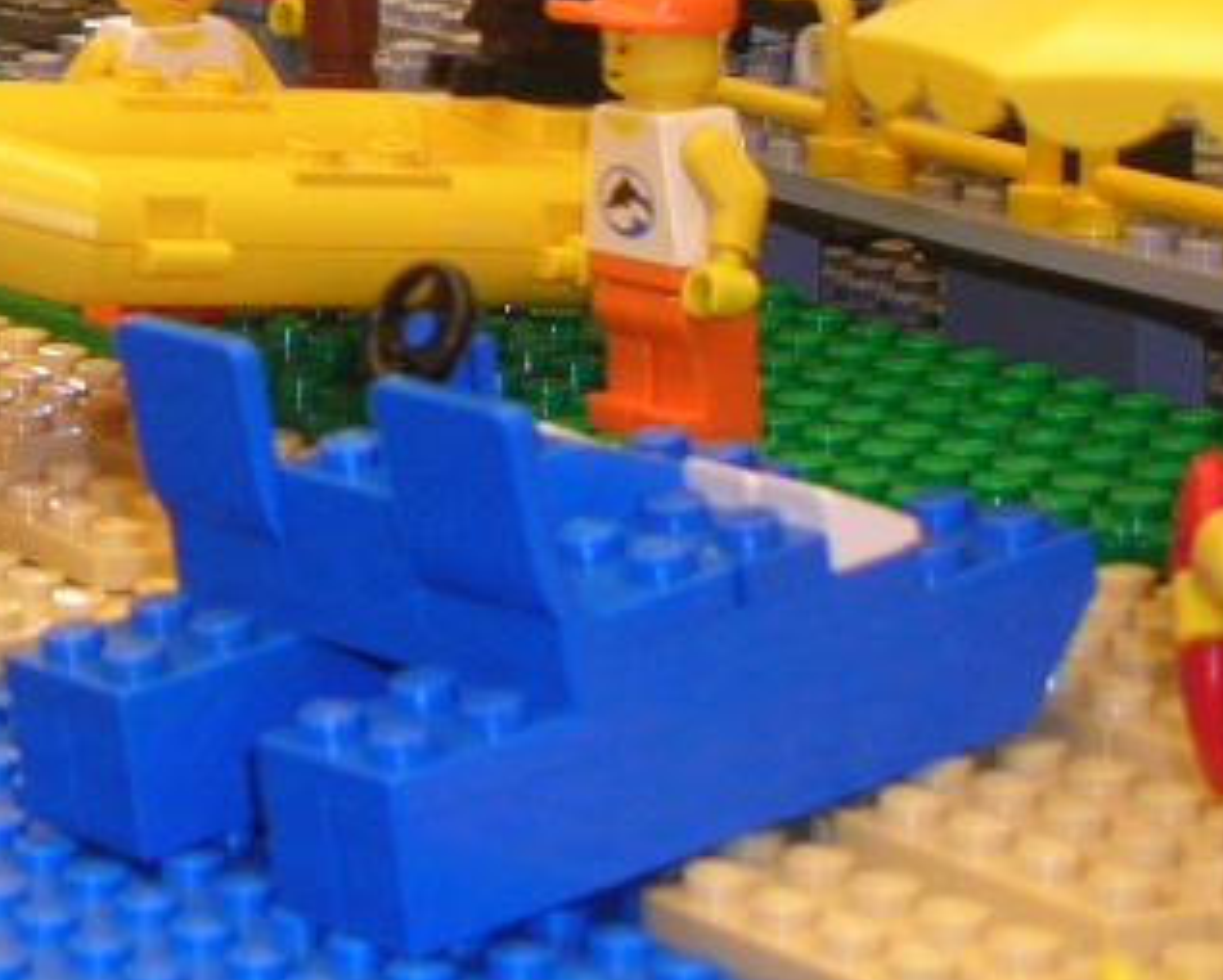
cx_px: -455
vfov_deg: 9.0
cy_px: -255
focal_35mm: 170
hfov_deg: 11.0
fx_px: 6157
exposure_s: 1/13
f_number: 3.4
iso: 50
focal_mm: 9.1
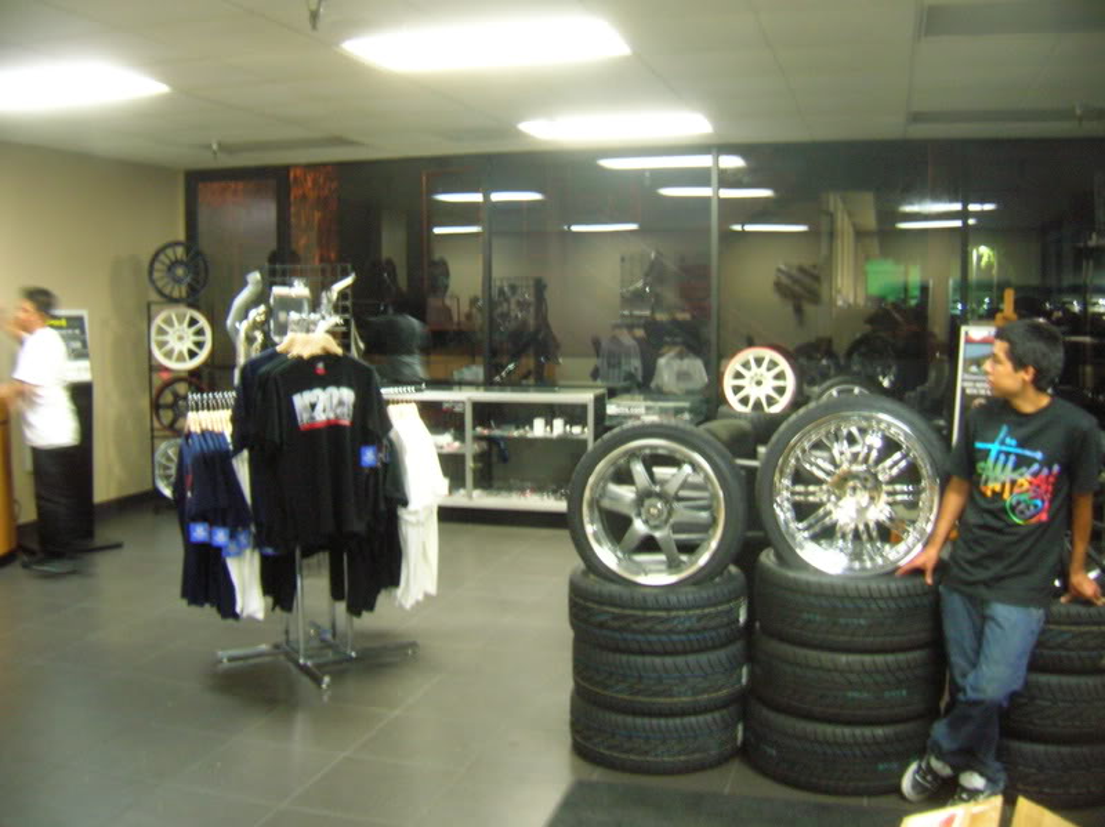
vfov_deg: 41.8
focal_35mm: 34
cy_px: 414
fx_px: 1085
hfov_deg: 54.0
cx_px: 552
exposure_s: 1/2.3
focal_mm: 5.7
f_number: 2.9
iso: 200
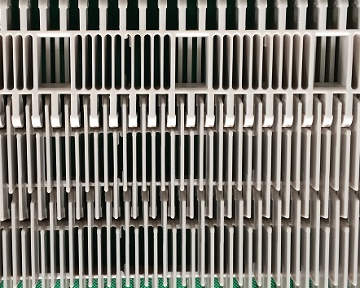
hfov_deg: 34.5
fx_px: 576
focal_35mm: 54
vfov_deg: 27.8
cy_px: 78
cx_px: 130
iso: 40
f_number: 2.2
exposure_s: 1/33
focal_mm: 4.12
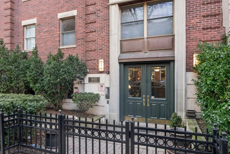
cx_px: 91
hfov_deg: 70.7
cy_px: 77
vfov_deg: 51.3
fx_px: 160
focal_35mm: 25
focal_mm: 19
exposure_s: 1/15
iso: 200
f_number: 6.3
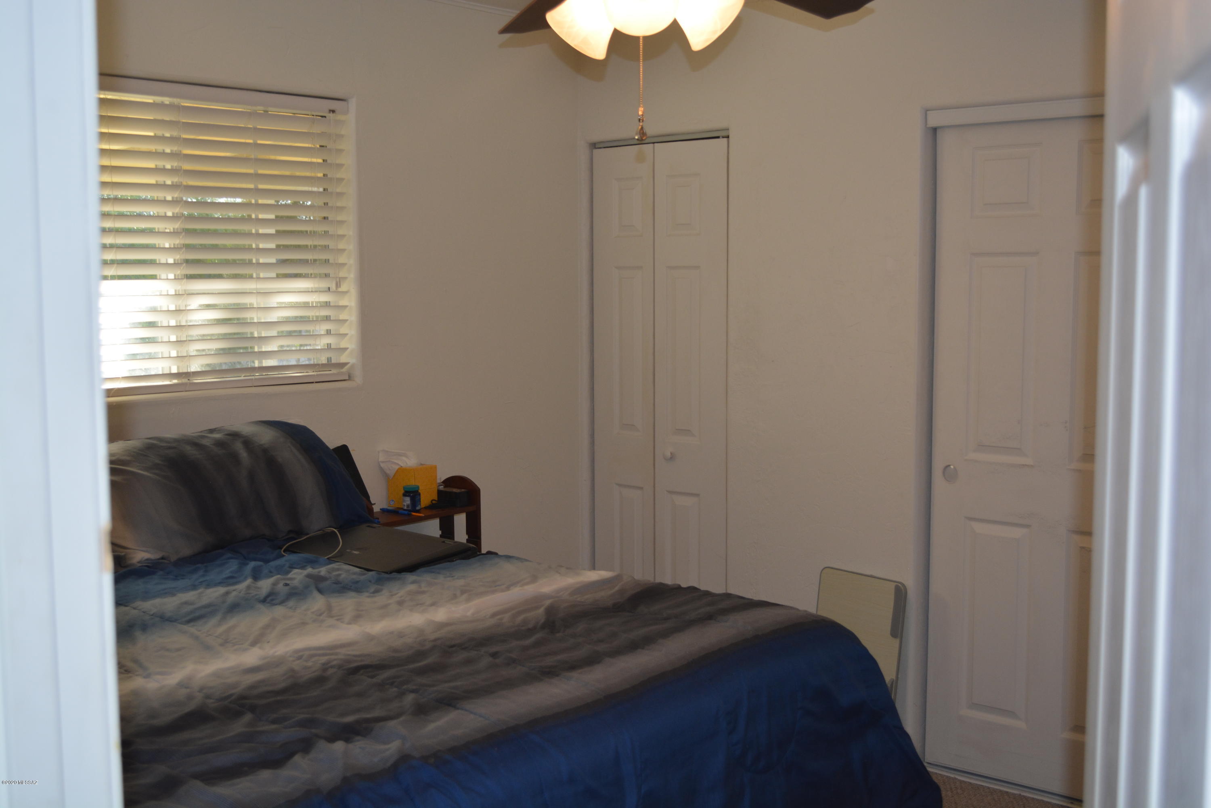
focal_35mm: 39
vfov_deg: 34.2
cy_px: 404
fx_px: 1312
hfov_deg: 49.6
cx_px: 606
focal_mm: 26
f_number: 4.2
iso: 400
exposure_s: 1/100
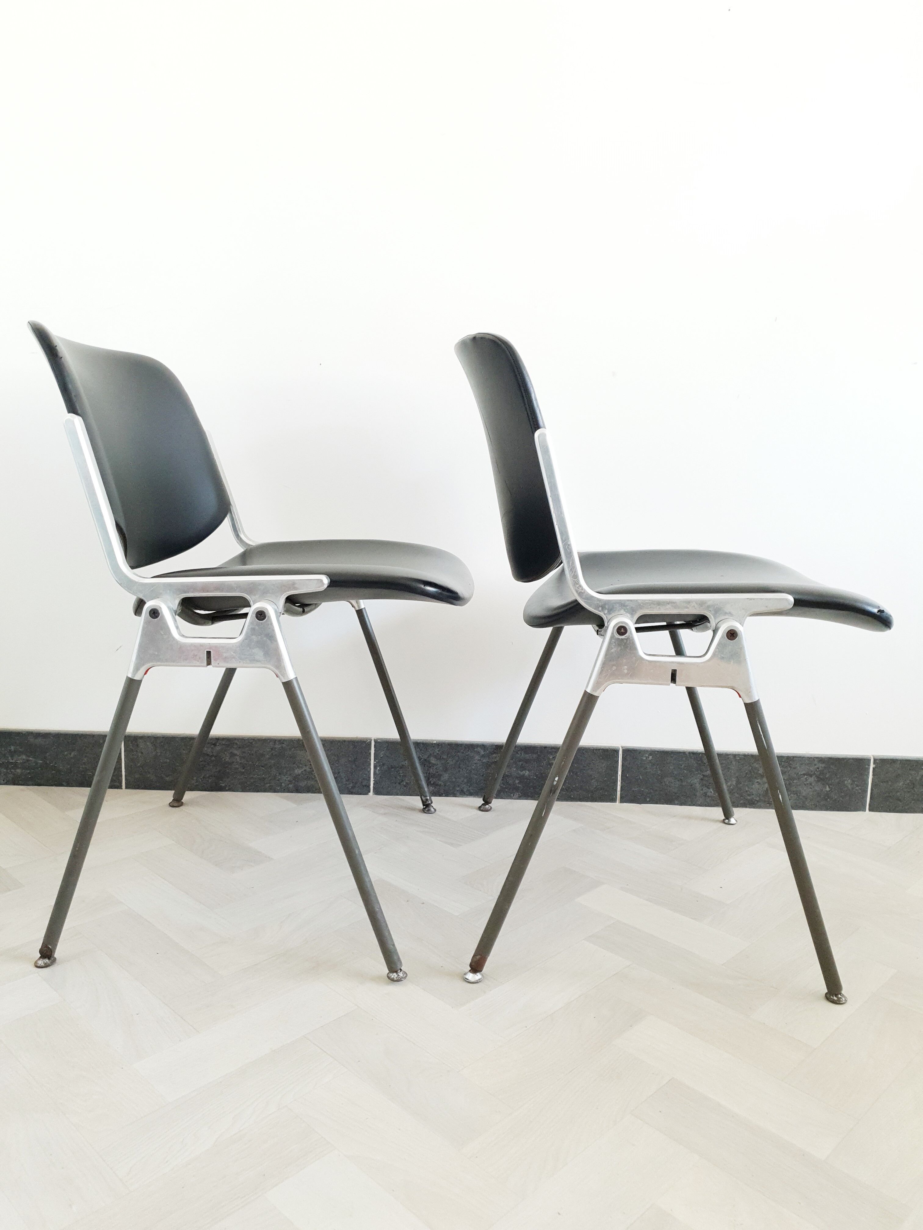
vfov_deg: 67.3
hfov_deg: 53.1
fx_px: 924
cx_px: 462
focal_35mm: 26
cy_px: 615
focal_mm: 4.3
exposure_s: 1/54
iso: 200
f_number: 1.5
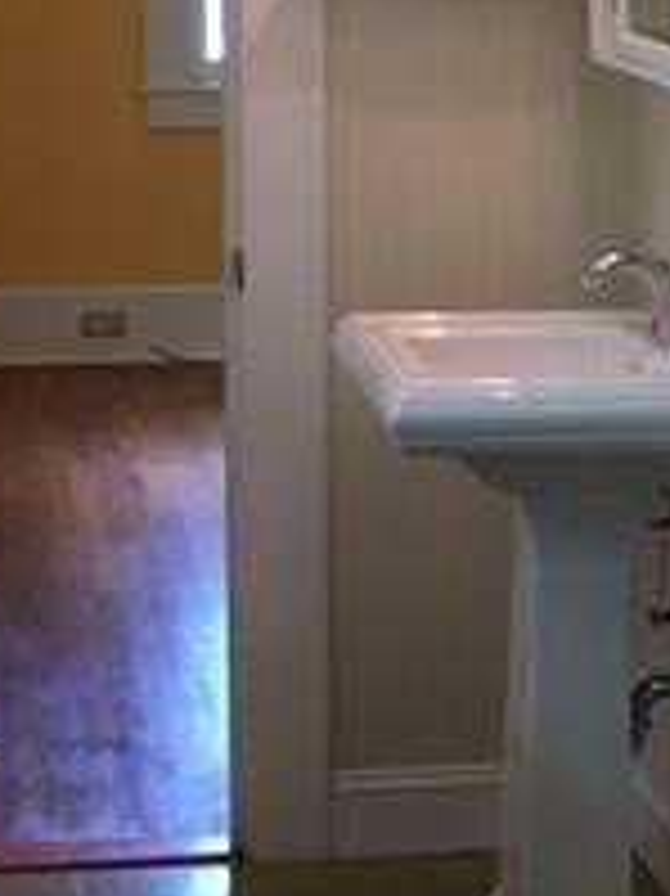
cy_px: 338
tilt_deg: -8.8
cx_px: 580
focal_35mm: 112
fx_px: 2893
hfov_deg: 13.1
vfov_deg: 17.6
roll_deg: -0.4
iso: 64
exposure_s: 1/30
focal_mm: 4.15
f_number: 2.2
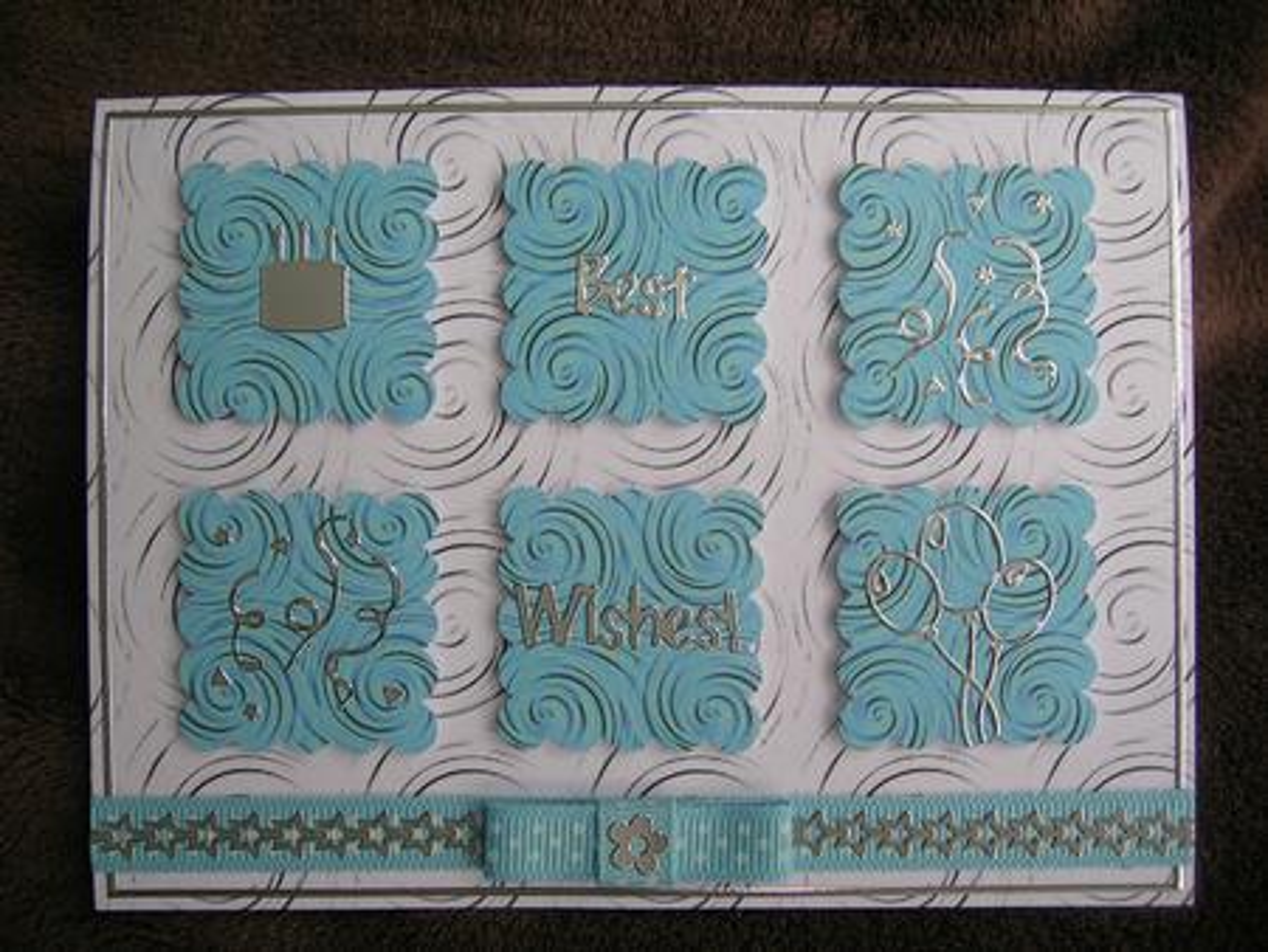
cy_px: 476
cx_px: 634
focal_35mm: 35
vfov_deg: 40.7
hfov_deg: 52.6
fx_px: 1283
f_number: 2.8
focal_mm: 5.4
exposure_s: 1/30
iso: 50
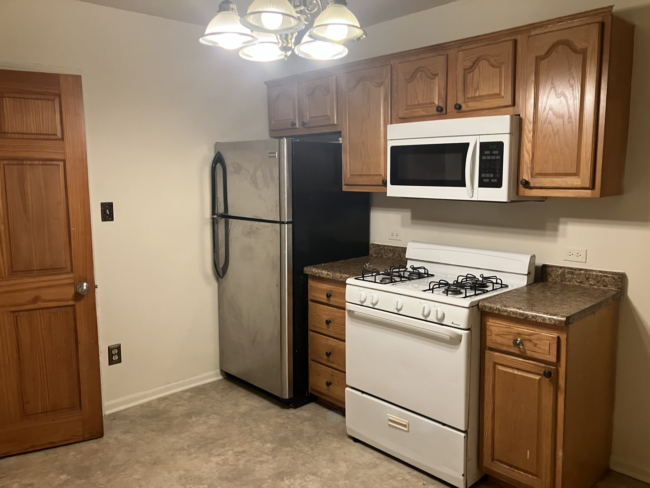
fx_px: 526
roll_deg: +1.0
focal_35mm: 28
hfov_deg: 63.4
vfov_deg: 49.7
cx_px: 325
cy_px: 244
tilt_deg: -5.9
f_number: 1.8
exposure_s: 1/59
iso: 200
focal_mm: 3.99
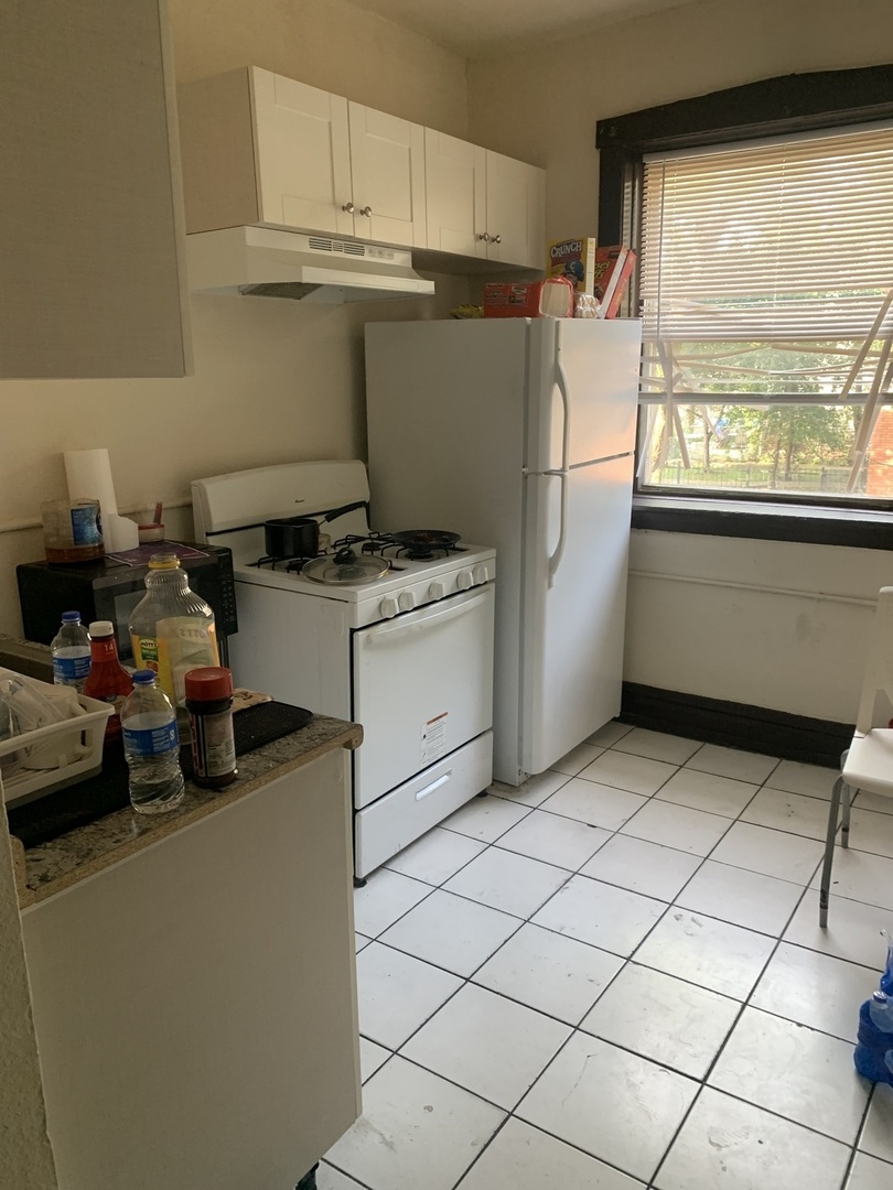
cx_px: 446
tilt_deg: -13.1
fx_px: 894
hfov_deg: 53.1
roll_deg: +1.0
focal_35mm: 26
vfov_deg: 67.3
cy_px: 595
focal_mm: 4.25
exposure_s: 1/60
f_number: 1.8
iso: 125
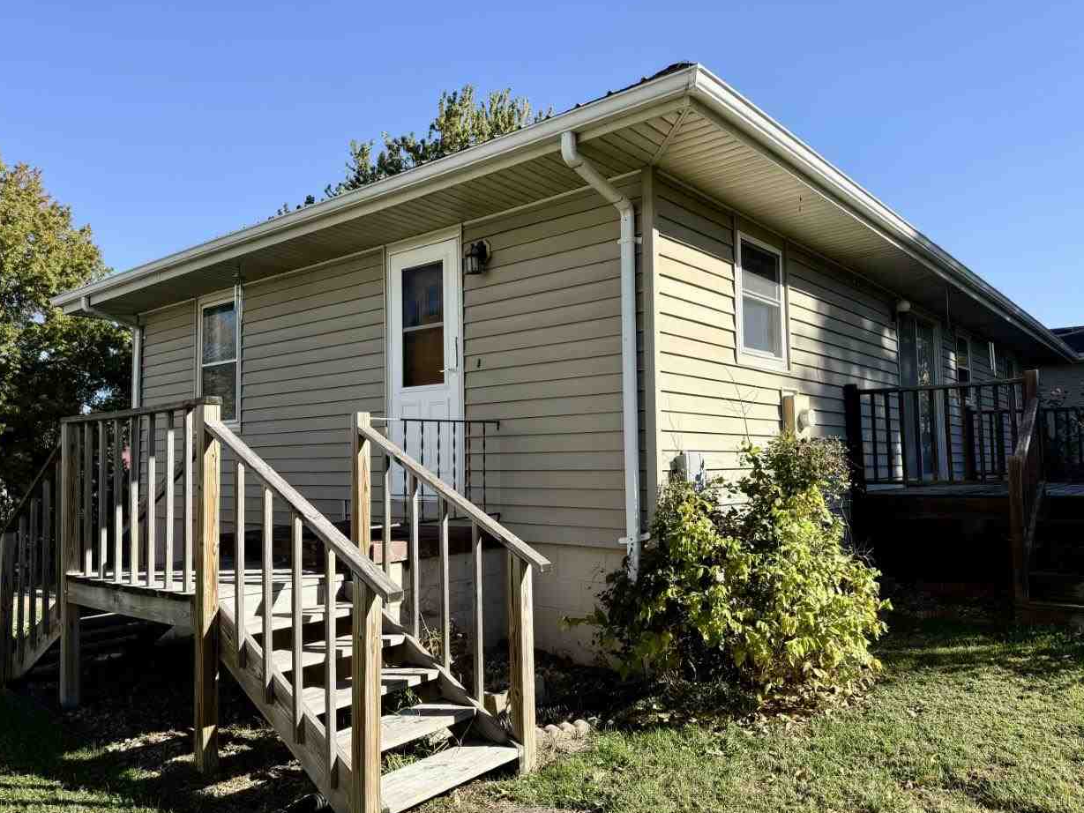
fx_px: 783
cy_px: 414
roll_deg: +1.2
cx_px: 528
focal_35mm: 25
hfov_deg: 69.4
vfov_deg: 54.9
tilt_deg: +4.0
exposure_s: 1/2299
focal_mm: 6.76
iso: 80
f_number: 1.78
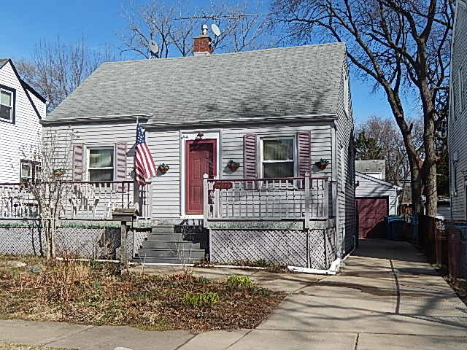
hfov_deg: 45.8
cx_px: 234
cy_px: 175
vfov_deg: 35.1
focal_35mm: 41
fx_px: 553
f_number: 4.2
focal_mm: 7.3
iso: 125
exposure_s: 1/1250
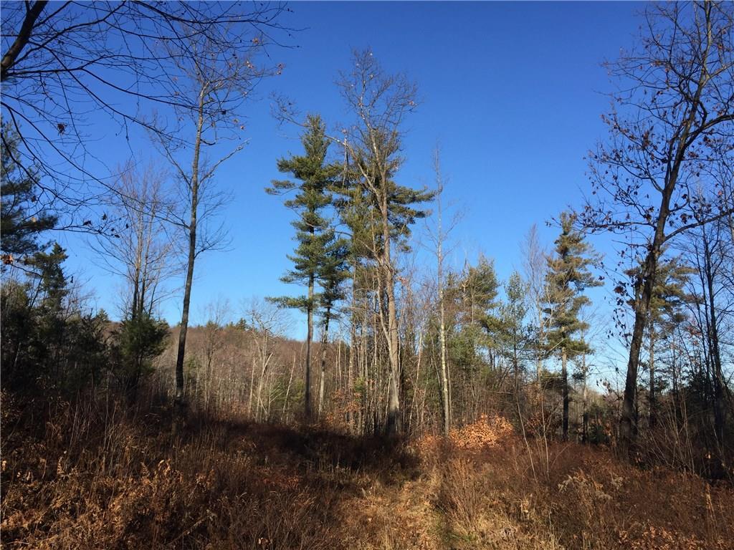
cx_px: 367
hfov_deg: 61.7
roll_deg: +0.2
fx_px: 615
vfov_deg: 48.2
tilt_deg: +9.6
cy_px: 275
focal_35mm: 29
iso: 32
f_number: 2.2
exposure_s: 1/1276
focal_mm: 4.15
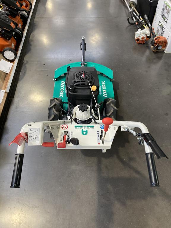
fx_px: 184
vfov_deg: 63.4
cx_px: 86
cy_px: 114
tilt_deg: -50.4
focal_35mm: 28
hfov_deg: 49.7
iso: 80
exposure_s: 1/50
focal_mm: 3.99
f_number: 1.8
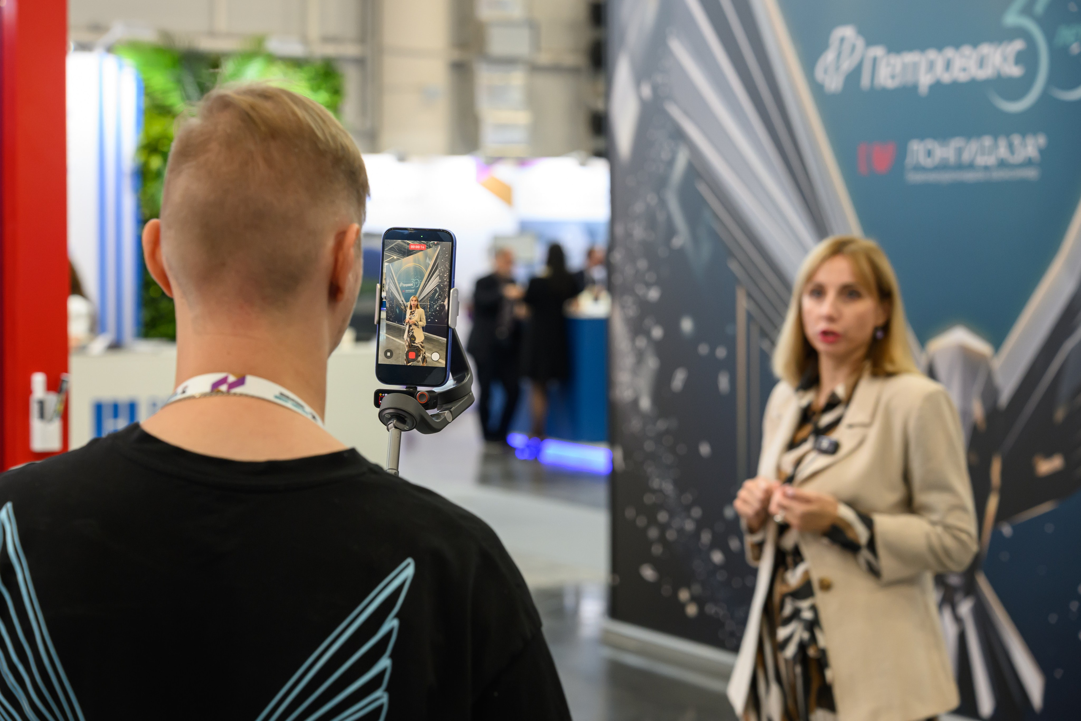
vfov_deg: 17.8
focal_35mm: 77
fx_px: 2301
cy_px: 360
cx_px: 534
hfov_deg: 26.4
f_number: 5
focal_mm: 75
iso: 2000
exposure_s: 1/200
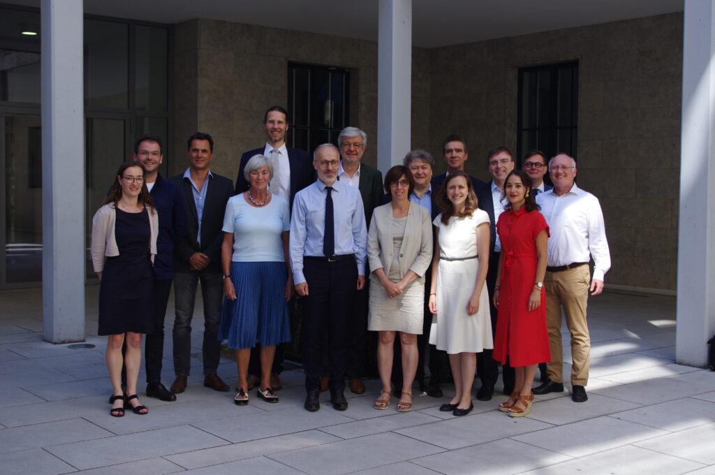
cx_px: 358
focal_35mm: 49
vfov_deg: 27.5
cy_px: 238
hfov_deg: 40.4
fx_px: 972
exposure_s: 1/160
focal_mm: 32.5
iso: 200
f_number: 5.6
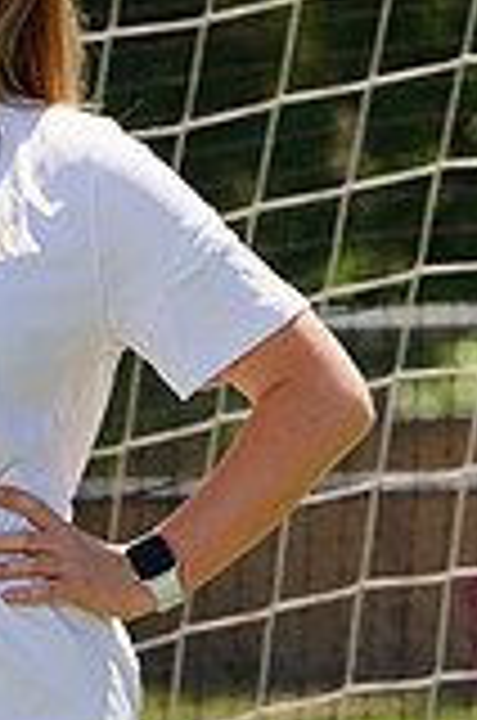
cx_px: -162
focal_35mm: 1111
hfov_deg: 1.2
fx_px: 22176
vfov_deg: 1.9
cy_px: 868
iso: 200
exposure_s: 1/250
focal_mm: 306
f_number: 13
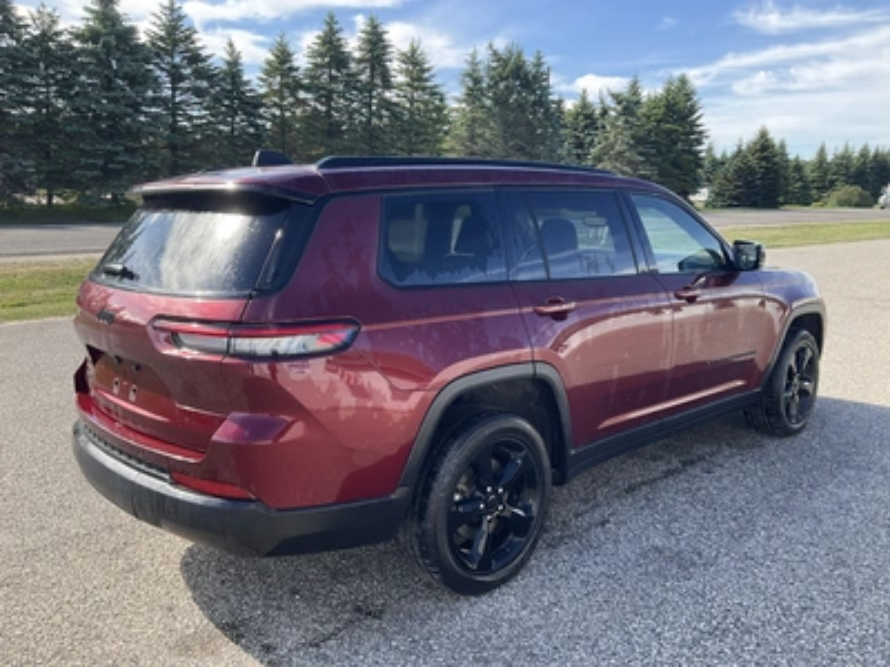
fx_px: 746
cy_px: 334
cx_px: 445
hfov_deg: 61.7
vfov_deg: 48.2
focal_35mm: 29
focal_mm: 3
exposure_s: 1/331
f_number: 1.8
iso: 25
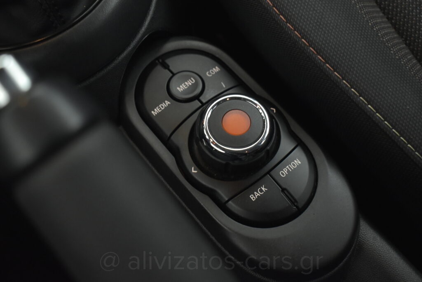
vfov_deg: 28.1
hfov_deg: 41.1
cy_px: 141
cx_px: 211
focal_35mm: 48
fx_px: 563
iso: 1600
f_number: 4.5
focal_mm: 32
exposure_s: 1/50
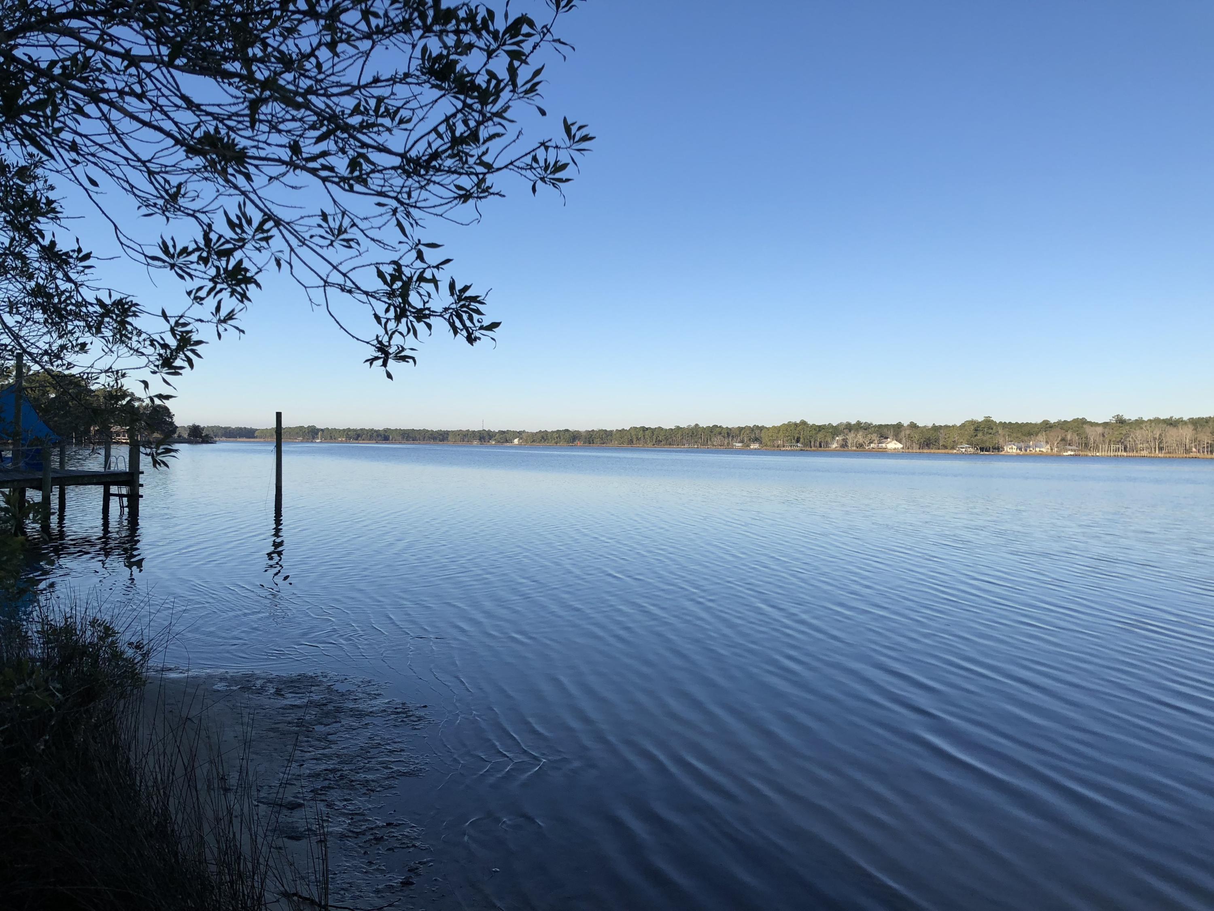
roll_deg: -1.3
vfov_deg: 49.7
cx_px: 607
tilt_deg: -0.6
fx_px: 982
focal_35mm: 28
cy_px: 456
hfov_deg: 63.4
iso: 20
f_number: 1.8
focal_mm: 4
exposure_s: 1/2000
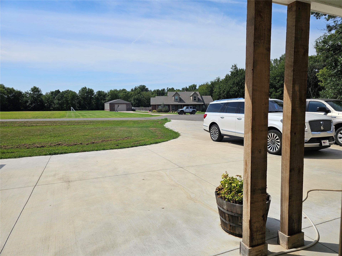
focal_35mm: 23
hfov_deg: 73.9
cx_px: 171
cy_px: 128
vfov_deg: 58.9
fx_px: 227
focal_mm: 6.3
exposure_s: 1/1509
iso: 10
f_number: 1.7
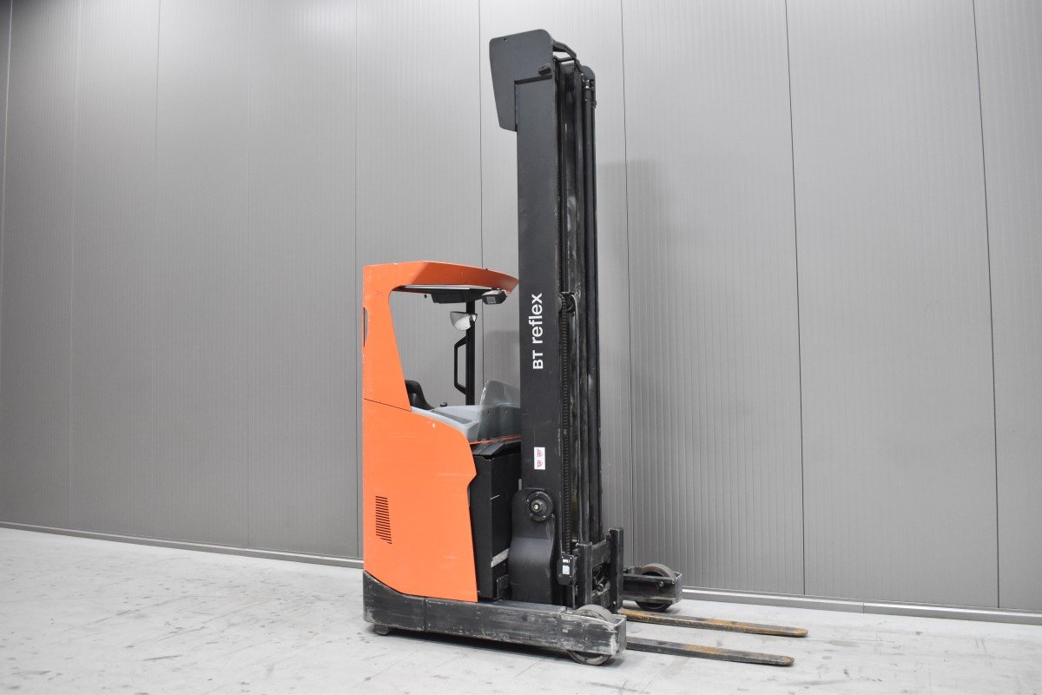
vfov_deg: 43.6
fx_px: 868
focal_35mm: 30
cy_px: 348
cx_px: 521
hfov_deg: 61.9
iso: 1600
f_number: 4.5
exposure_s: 1/30
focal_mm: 20
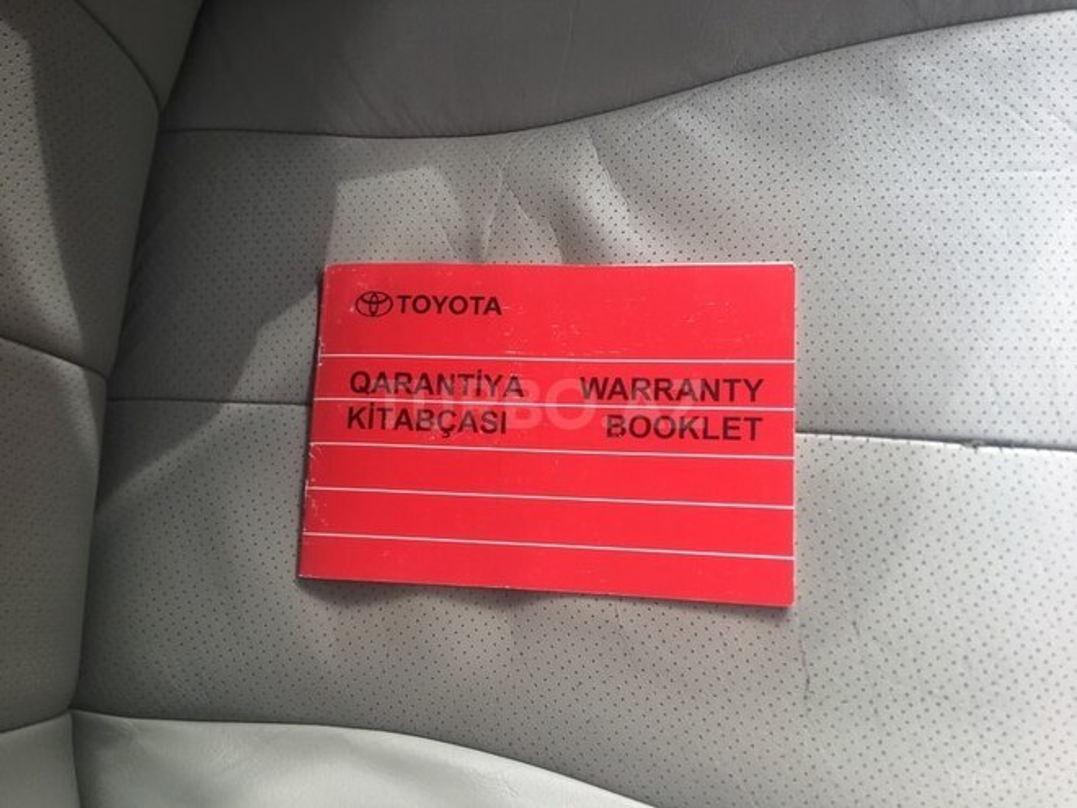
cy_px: 404
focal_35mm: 29
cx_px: 538
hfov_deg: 61.7
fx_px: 902
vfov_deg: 48.2
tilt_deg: -80.7
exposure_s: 1/100
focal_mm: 4.15
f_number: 2.2
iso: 25
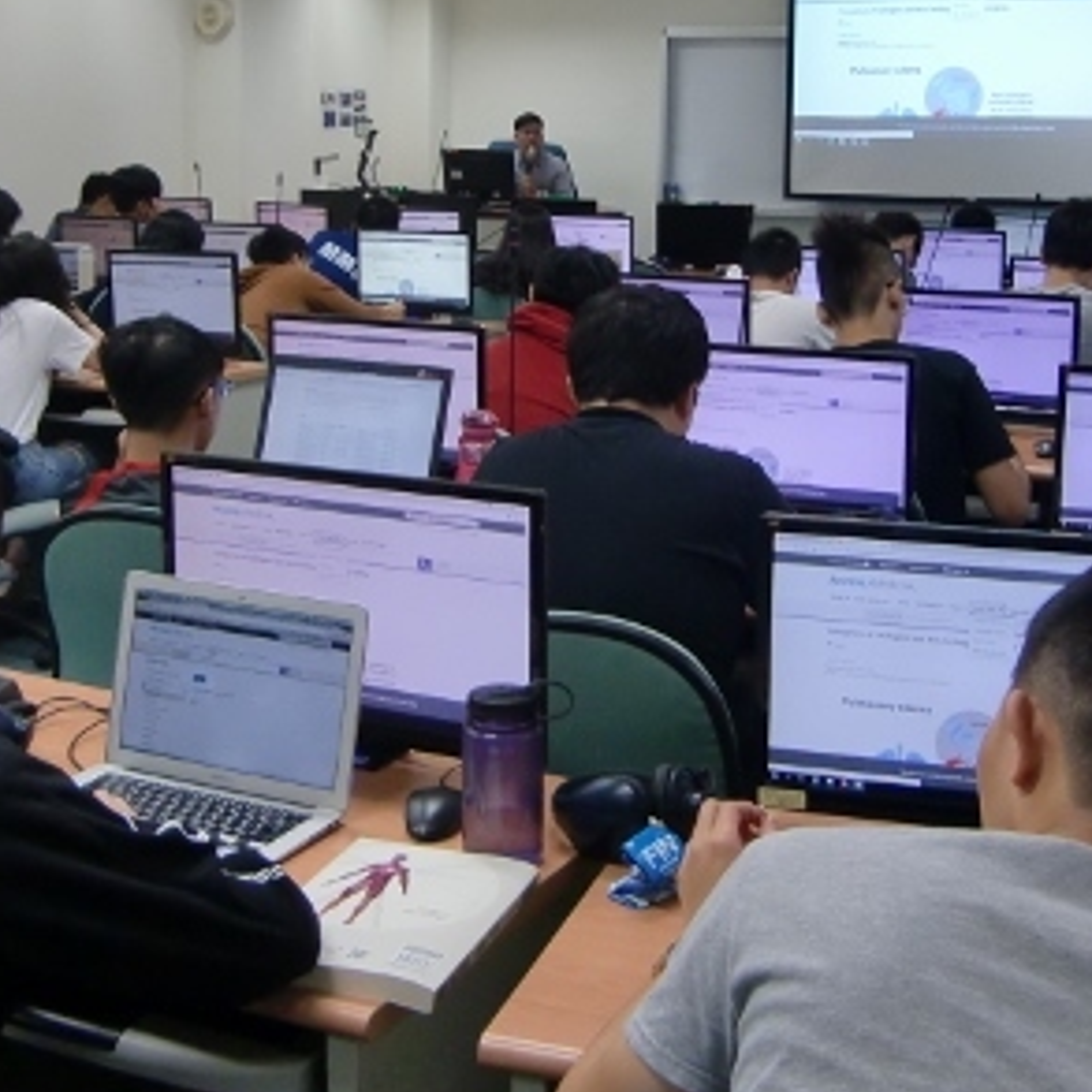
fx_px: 1927
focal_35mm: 54
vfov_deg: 31.6
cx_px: 555
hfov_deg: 31.6
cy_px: 440
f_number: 2.6
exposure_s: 1/60
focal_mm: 4.9
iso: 160
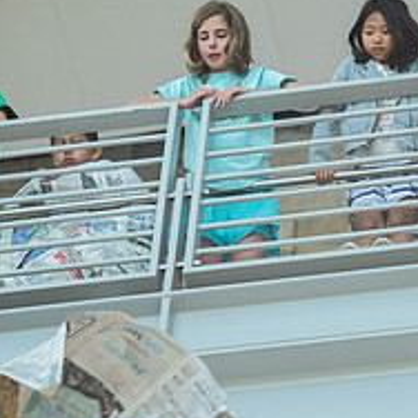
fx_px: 5014
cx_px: 249
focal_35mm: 367
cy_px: 130
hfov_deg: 4.8
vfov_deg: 4.8
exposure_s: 1/250
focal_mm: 140
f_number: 3.2
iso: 640
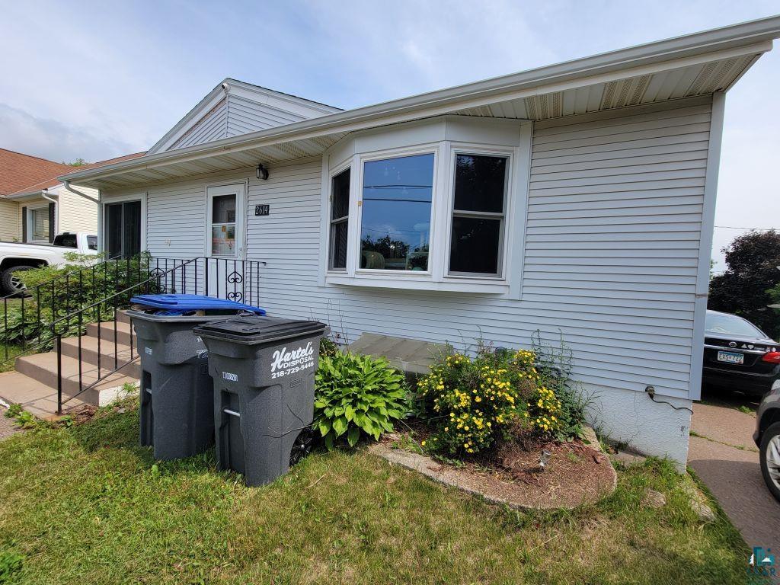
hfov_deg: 106.2
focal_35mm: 13
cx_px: 390
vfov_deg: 89.9
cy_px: 292
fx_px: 293
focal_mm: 2.2
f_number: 2.2
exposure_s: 1/1501
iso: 50
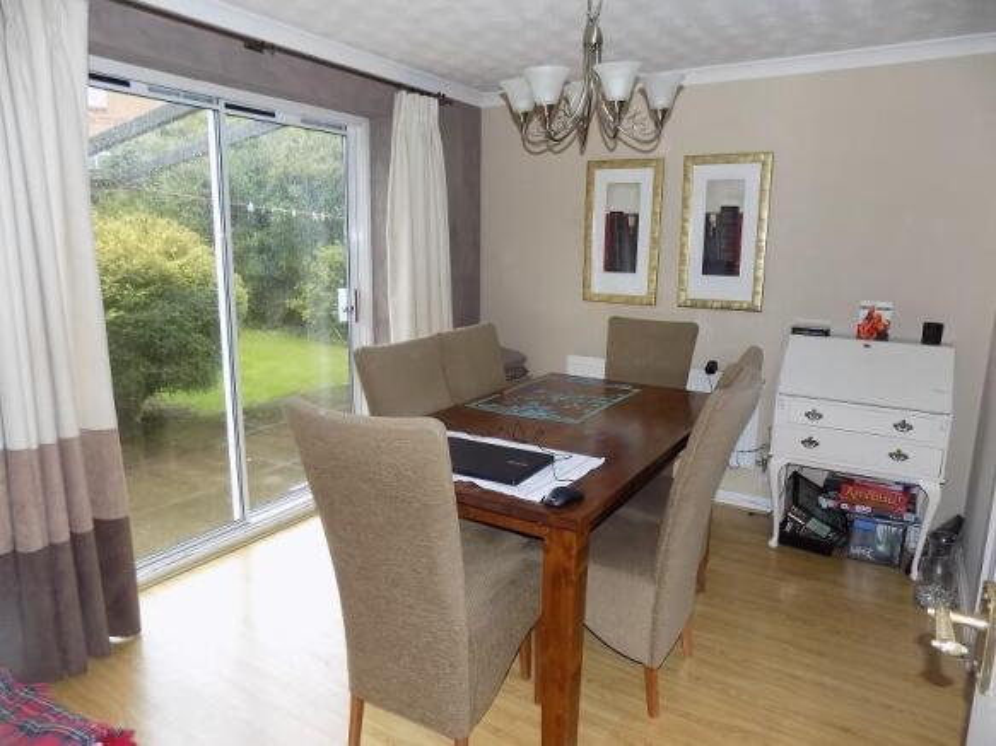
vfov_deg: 58.9
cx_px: 498
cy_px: 373
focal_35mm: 23
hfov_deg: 73.9
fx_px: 662
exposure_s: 1/30
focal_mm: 4
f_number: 3.1
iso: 200
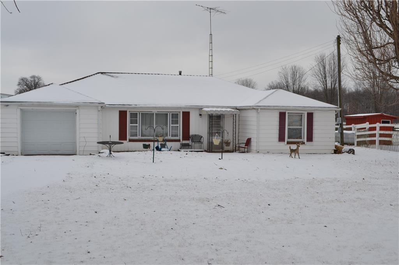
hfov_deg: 45.0
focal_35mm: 44
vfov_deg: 30.8
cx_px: 200
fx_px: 482
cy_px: 132
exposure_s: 1/400
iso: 100
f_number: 10
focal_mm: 29
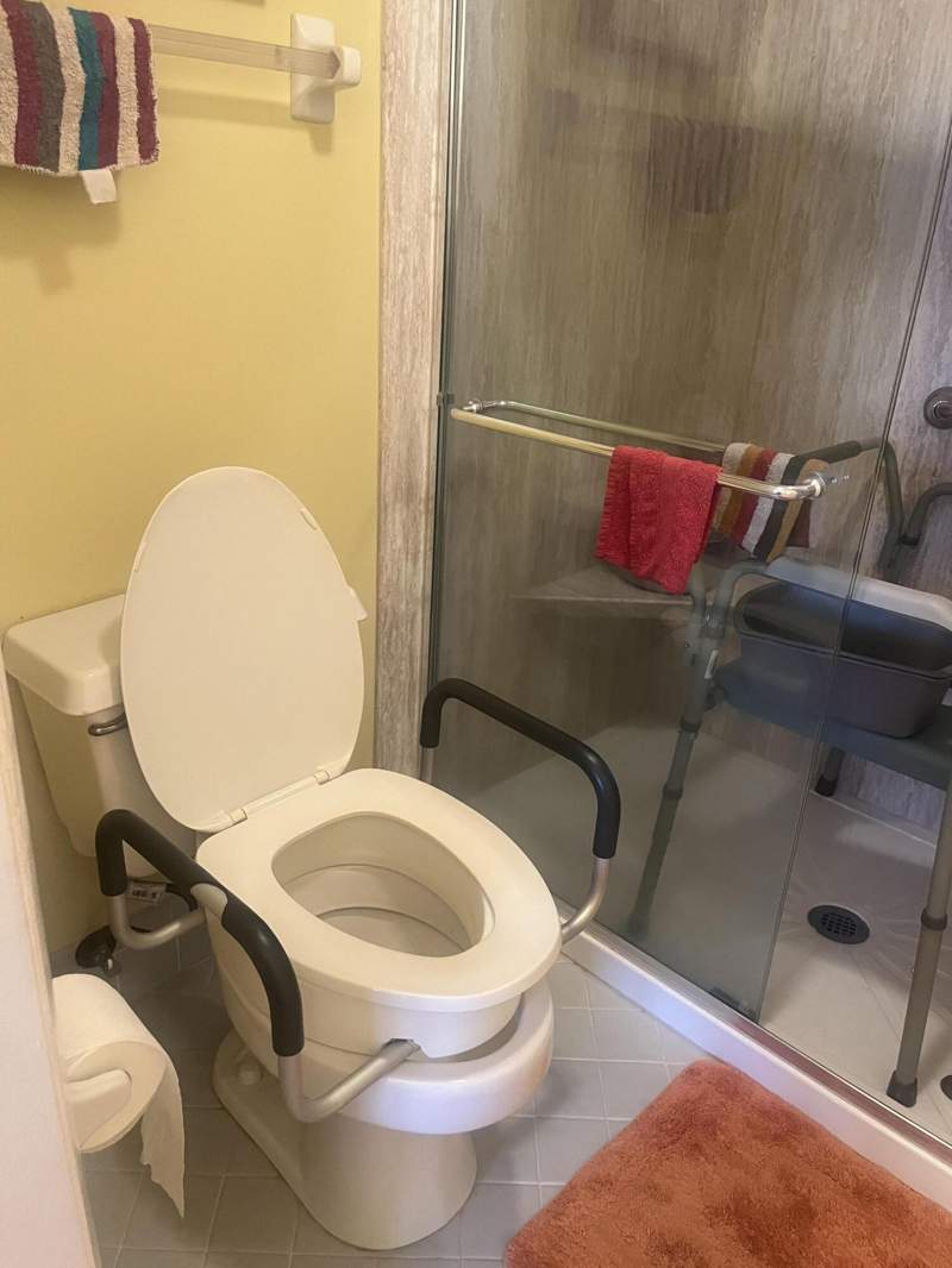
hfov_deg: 53.1
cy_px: 634
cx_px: 476
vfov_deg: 67.3
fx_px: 953
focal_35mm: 26
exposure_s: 1/60
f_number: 1.6
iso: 400
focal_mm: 5.1
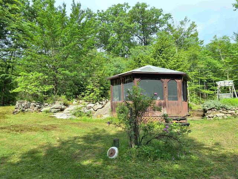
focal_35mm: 28
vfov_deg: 49.7
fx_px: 193
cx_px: 119
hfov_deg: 63.4
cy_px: 90
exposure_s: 1/1385
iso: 32
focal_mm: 2.91
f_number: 1.9
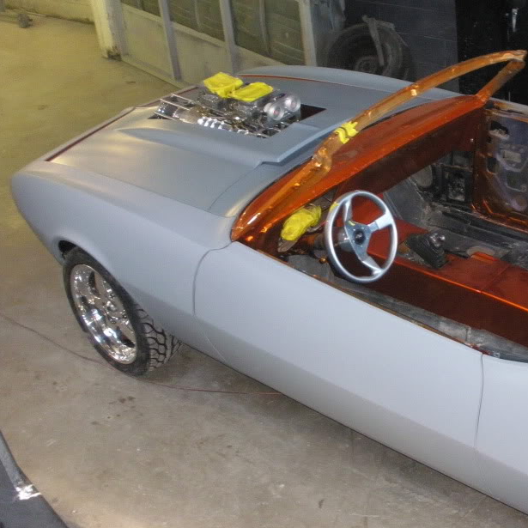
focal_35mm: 53
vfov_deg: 32.2
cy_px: 240
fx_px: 915
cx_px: 438
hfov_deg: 31.2
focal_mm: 6.3
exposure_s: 1/30
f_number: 3.5
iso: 500
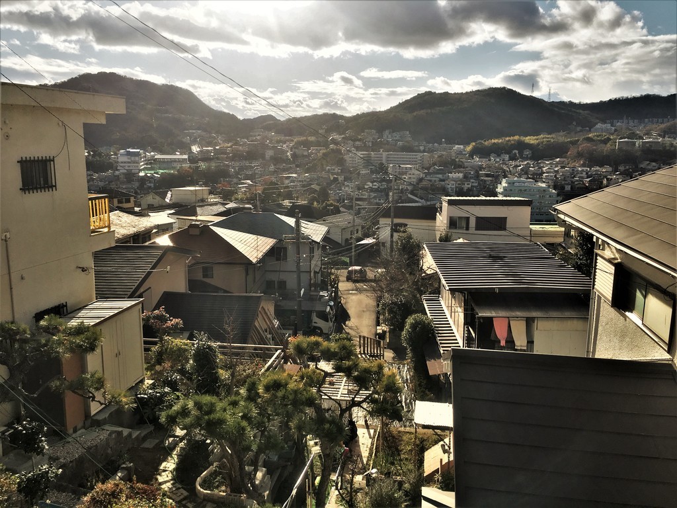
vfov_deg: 48.2
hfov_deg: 61.7
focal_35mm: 29
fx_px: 567
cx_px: 338
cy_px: 254
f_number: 2.2
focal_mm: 4.15
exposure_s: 1/2564
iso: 25
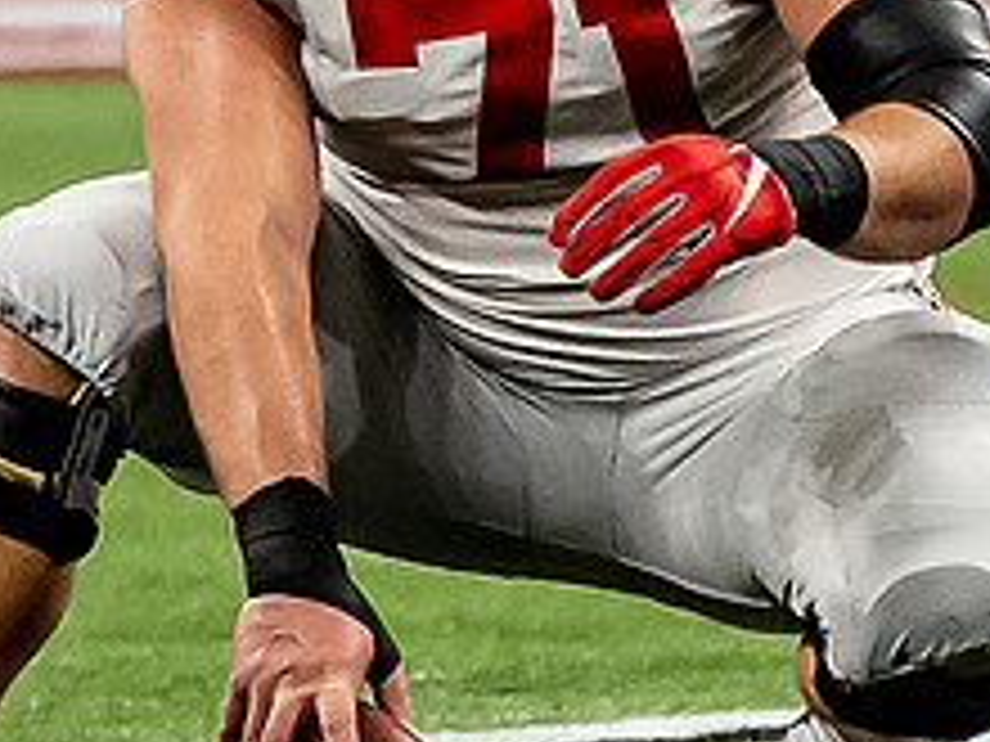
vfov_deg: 0.5
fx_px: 81280
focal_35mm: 2842
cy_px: 130
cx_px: 592
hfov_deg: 0.7
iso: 1250
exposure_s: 1/1000
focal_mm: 200
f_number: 2.8
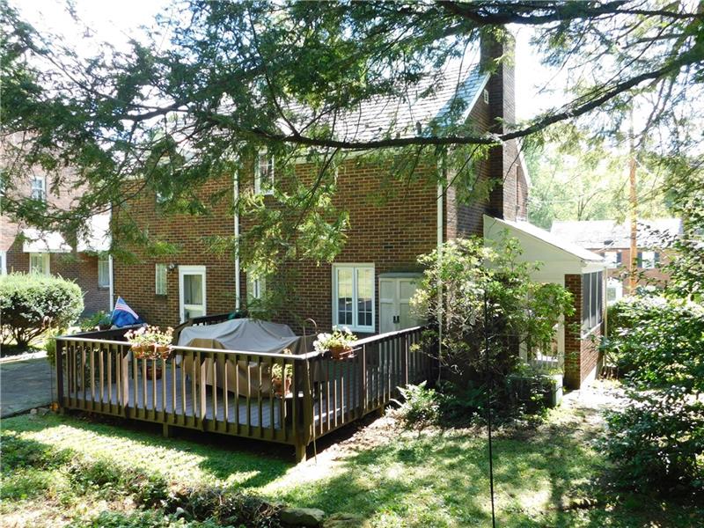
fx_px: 610
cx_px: 352
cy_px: 264
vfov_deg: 46.8
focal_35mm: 30
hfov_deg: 60.0
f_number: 3.2
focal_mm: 5.3
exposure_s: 1/100
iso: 125
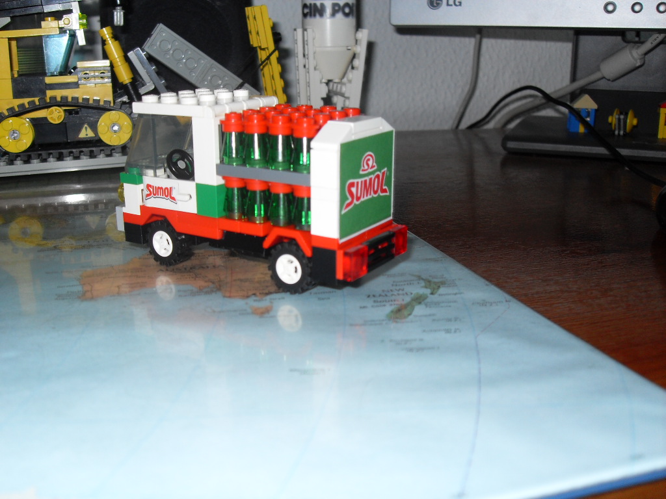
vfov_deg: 38.7
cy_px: 250
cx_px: 333
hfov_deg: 50.1
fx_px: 712
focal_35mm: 37
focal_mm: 6.3
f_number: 2.8
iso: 100
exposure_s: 1/45
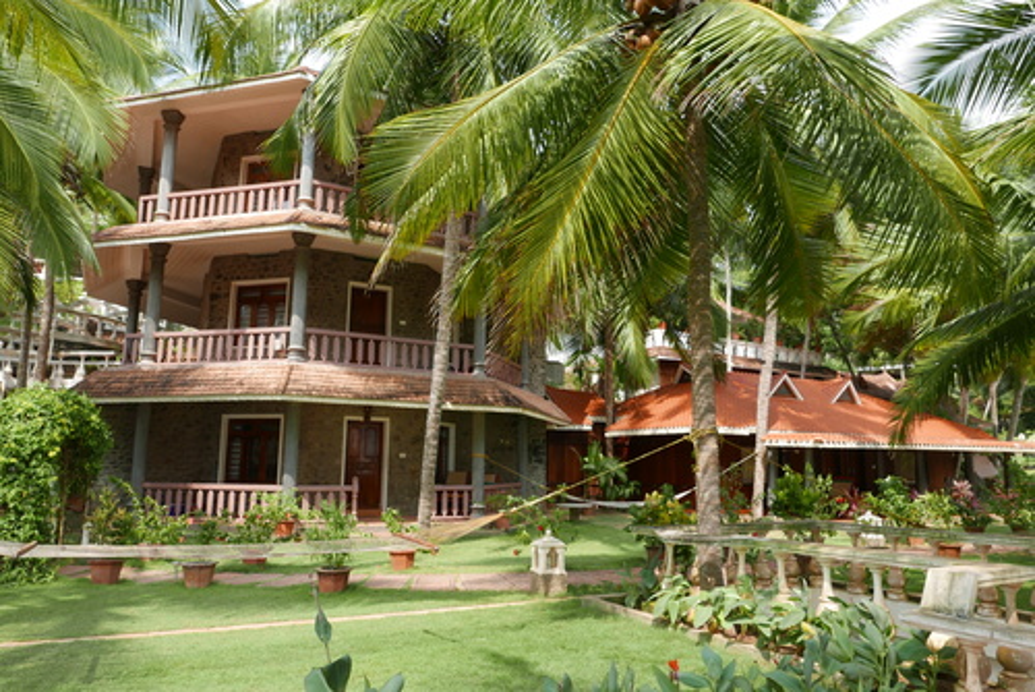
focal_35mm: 24
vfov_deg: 53.2
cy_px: 346
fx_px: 690
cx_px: 518
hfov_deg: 73.7
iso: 200
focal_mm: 10.9
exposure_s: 1/160
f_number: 5.6
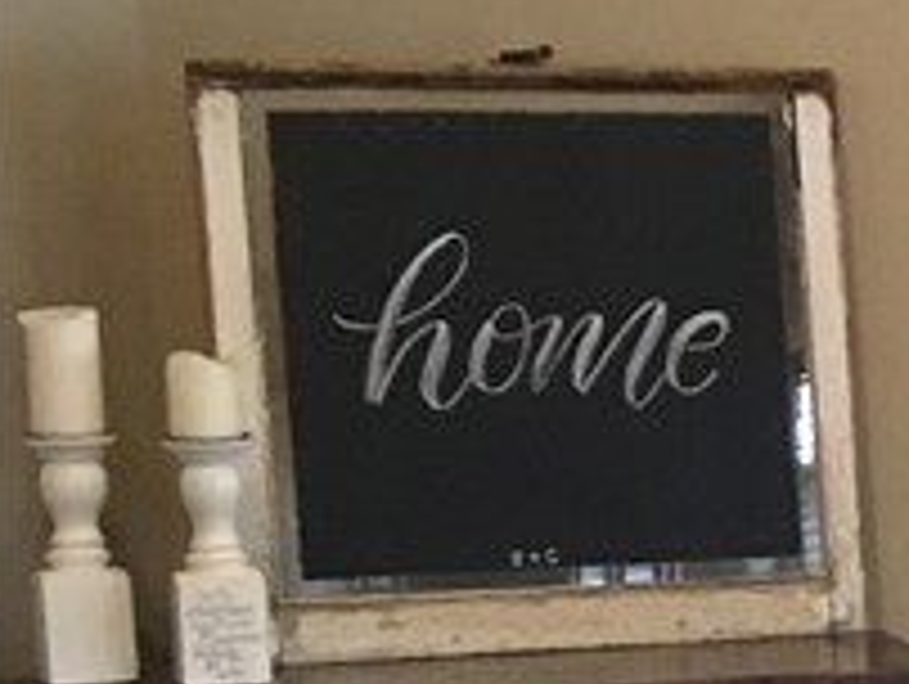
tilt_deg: -7.4
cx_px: 2290
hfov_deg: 11.0
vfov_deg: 10.0
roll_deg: +0.2
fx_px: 3865
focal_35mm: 147
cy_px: 684
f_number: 2.2
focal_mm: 4.15
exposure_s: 1/24
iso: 200
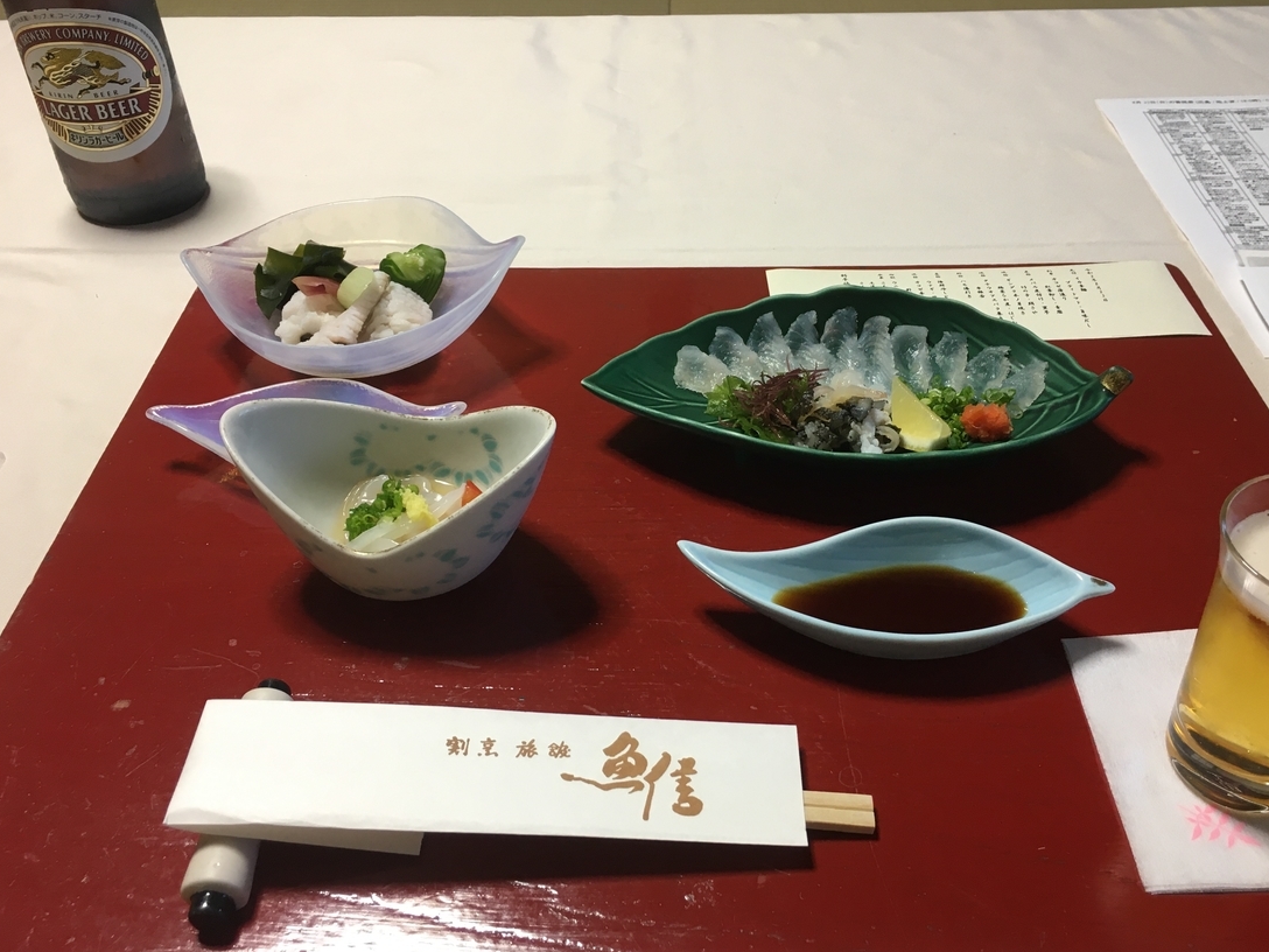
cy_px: 468
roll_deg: +0.2
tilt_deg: -40.2
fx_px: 1173
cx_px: 696
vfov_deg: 44.2
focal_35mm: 32
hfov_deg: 56.7
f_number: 2.2
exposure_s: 1/30
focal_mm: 4.15
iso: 64
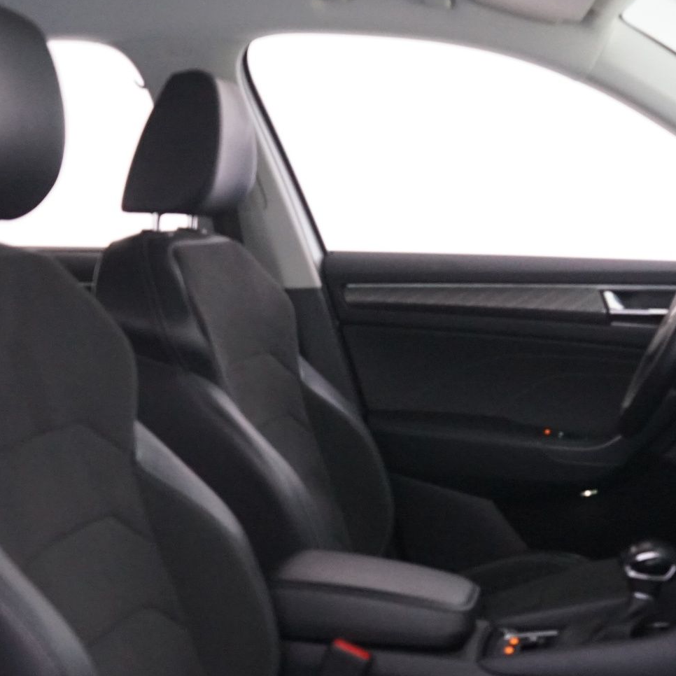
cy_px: 521
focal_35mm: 66
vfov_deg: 25.7
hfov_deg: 25.8
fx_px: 1458
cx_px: 504
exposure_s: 1/13
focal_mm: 30
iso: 4000
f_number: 5
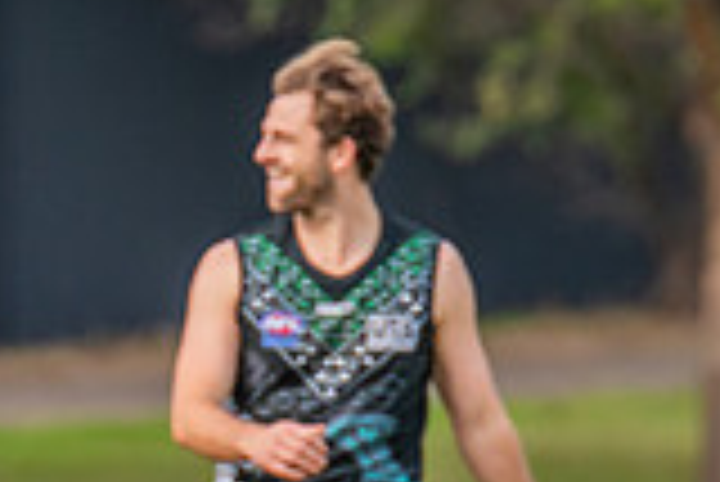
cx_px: -260
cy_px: 536
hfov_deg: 1.1
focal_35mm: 1873
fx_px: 37493
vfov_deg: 0.7
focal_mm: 420
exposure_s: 1/1600
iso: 800
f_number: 6.3
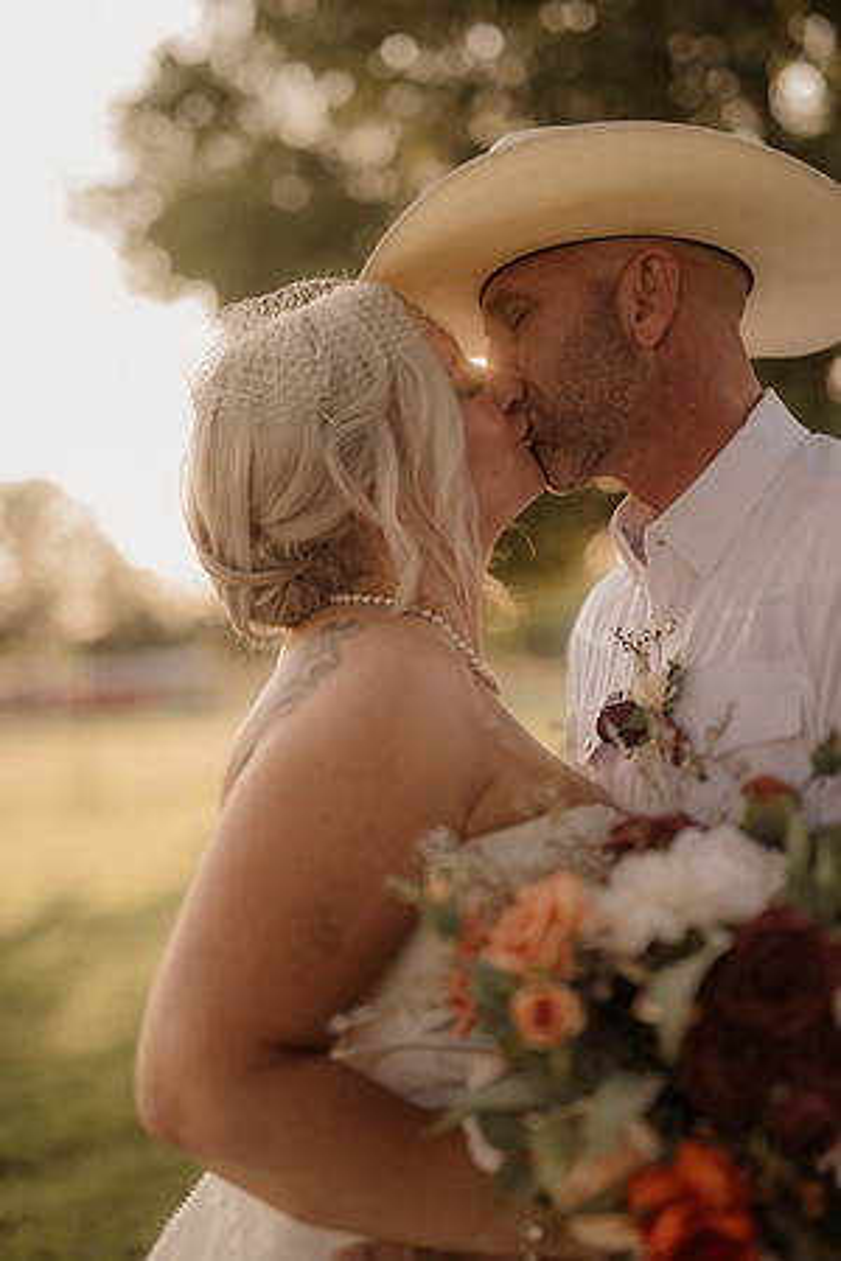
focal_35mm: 50
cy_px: 630
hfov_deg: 27.0
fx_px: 1752
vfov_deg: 39.6
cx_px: 420
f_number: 2.8
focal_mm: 50
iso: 200
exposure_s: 1/640
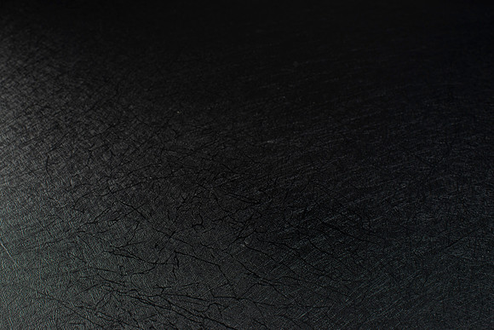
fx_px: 742
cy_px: 165
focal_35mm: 54
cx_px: 227
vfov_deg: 25.0
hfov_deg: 36.8
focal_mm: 50
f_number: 13
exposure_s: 1/200
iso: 200
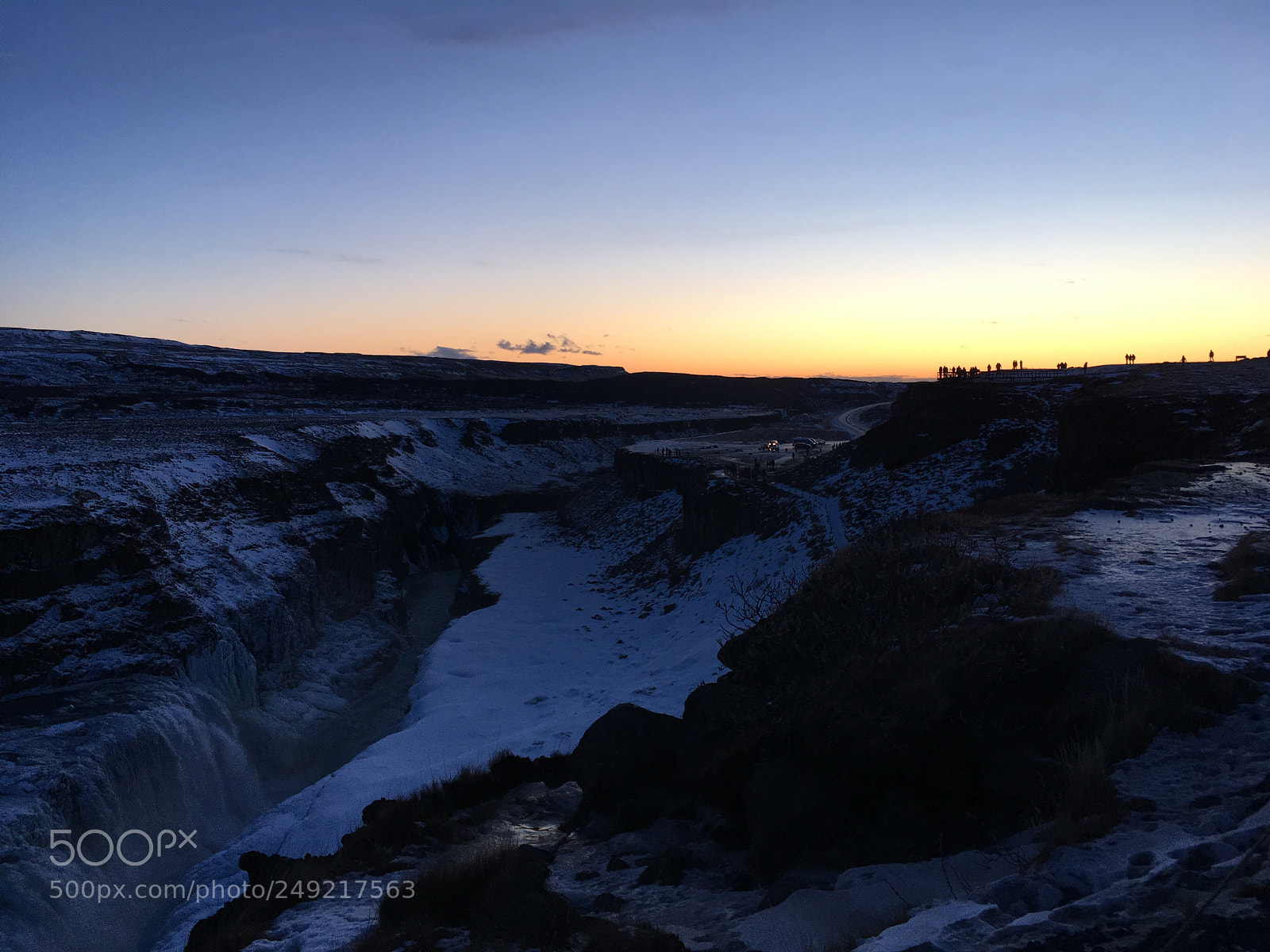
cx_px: 635
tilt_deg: -3.7
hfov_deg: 61.7
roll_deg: +0.1
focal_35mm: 29
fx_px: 1064
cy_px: 476
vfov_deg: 48.2
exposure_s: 1/100
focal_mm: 4.15
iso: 40
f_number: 2.2
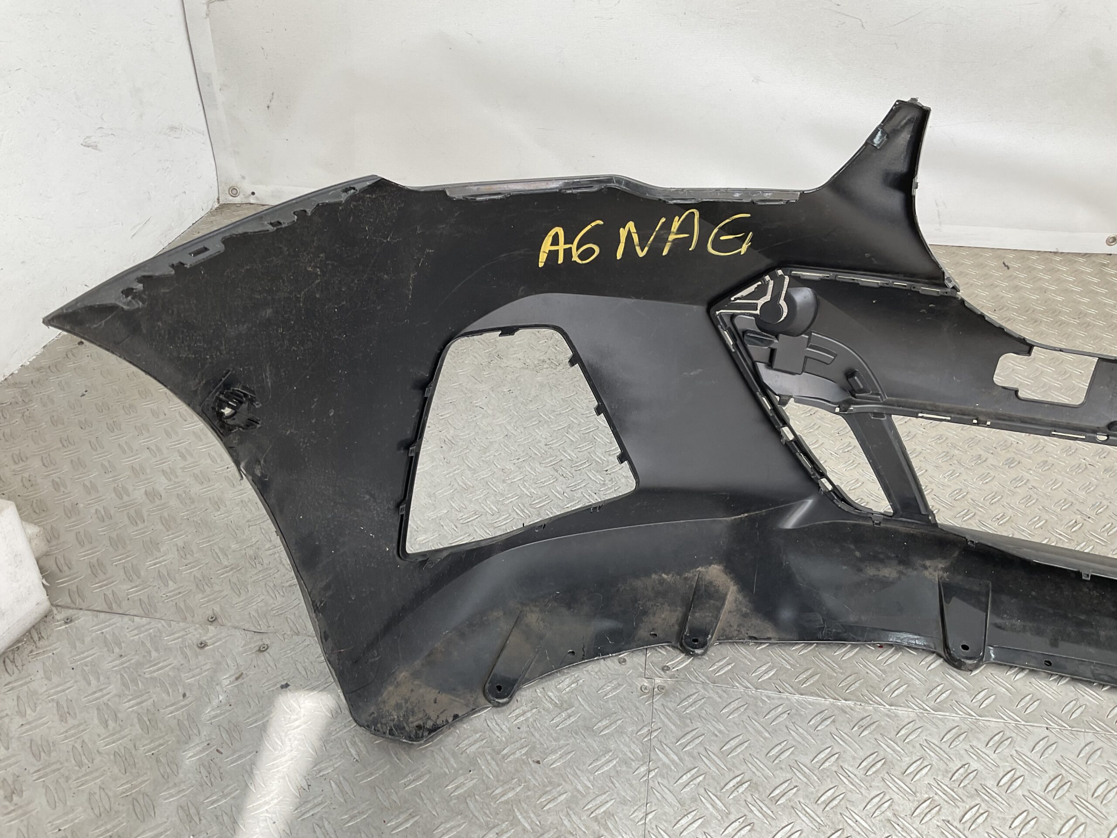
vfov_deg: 48.2
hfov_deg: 61.7
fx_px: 936
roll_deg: -2.3
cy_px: 419
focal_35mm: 29
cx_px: 558
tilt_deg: -36.8
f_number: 1.8
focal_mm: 3
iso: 16
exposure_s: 1/100
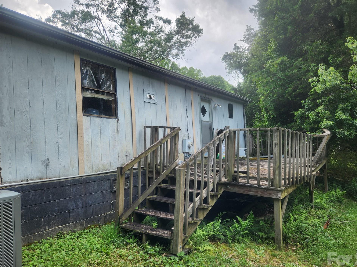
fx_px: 258
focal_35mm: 25
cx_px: 194
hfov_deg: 69.3
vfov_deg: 54.8
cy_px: 144
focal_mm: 5.4
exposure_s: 1/351
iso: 20
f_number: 1.8
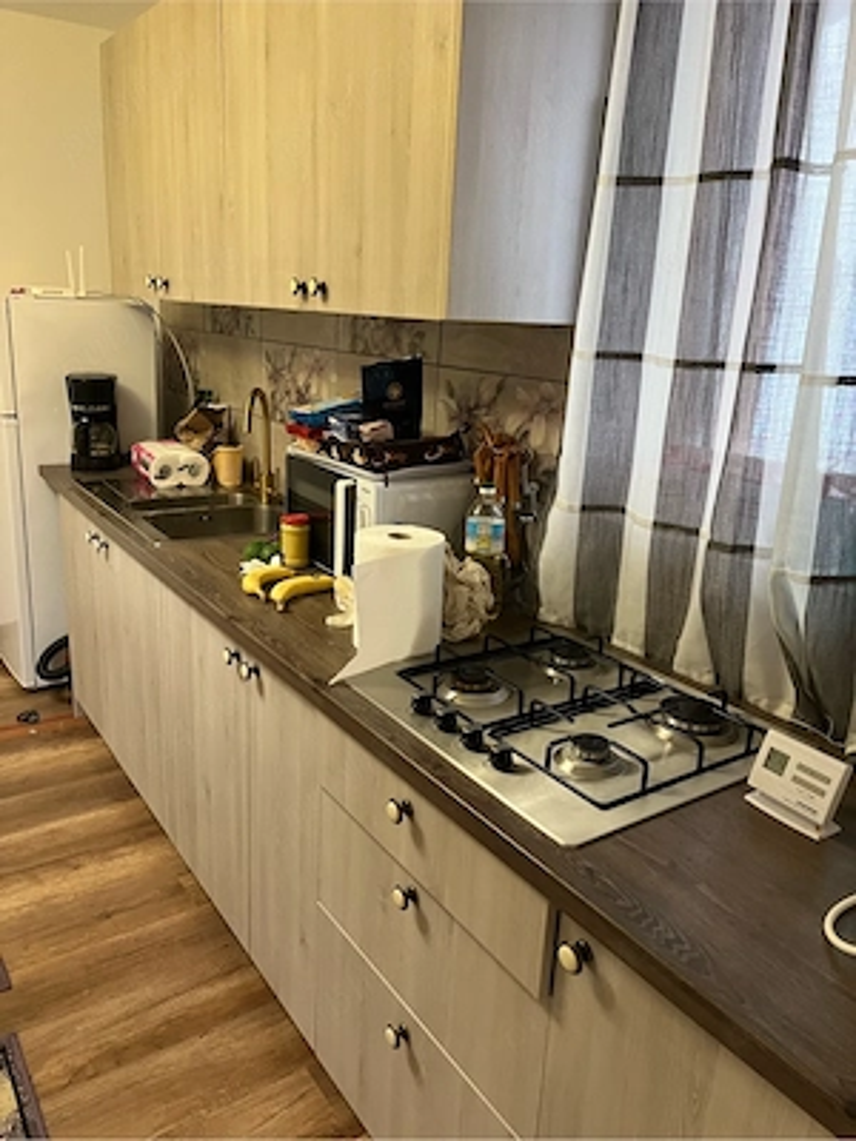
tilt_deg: -15.8
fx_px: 857
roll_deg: -3.4
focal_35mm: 26
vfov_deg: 67.3
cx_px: 428
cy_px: 570
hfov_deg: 53.1
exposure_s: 1/50
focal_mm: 5.1
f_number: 1.6
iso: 320
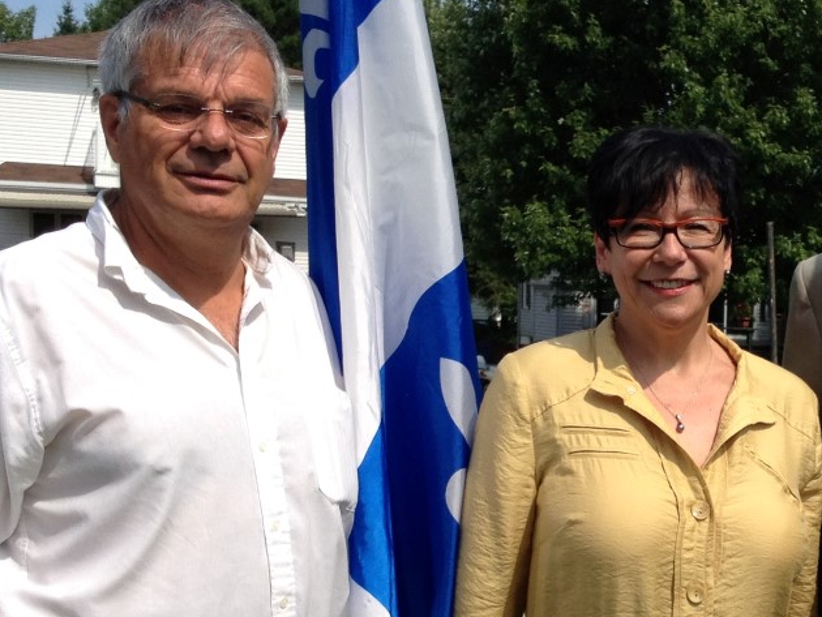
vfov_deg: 18.3
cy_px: 468
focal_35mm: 80
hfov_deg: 23.9
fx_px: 1900
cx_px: 698
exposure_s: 1/1842
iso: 64
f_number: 2.4
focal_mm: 4.28
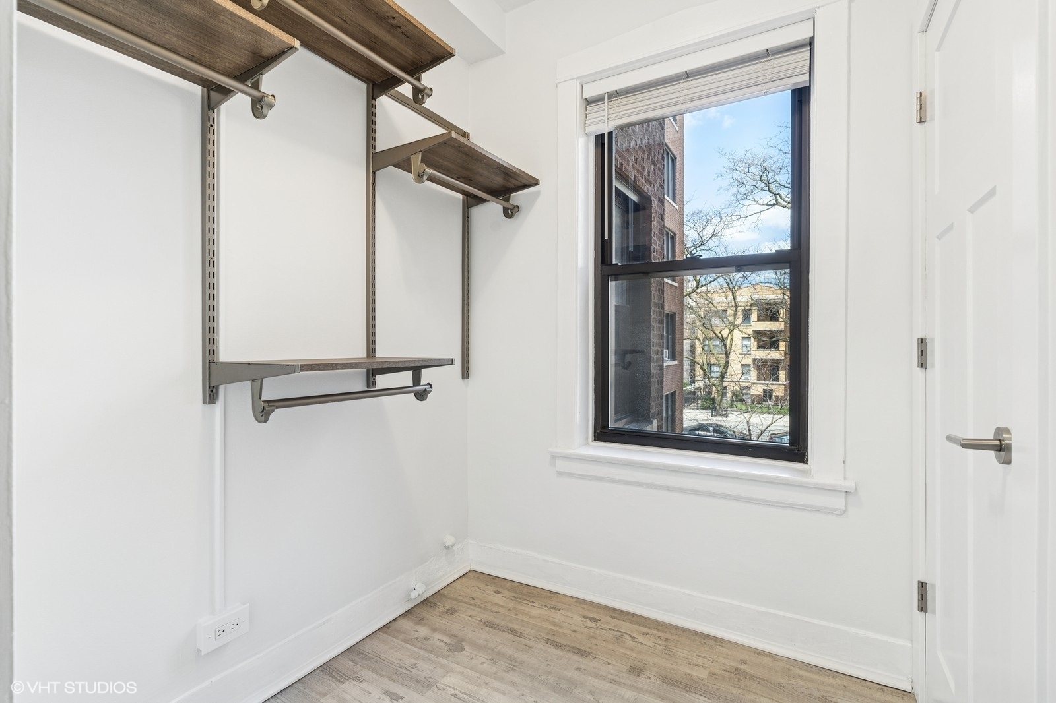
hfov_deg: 96.7
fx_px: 469
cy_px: 352
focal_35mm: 16
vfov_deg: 73.7
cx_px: 528
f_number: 8
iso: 320
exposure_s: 1/50
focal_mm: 16
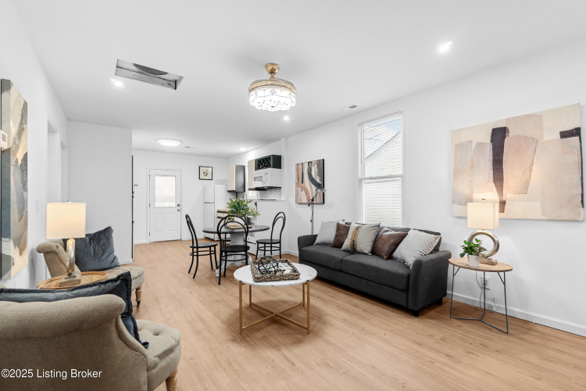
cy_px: 196
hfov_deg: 100.4
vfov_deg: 77.3
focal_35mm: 15
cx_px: 293
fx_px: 244
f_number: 8
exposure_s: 1/13
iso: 400
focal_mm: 10
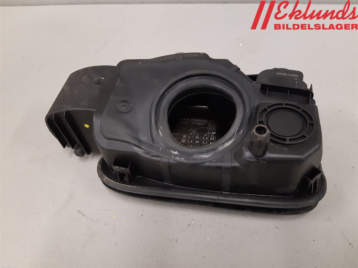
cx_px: 179
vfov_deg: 53.1
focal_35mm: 26
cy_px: 134
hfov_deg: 67.3
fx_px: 269
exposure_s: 1/50
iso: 200
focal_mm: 3.93
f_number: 1.7
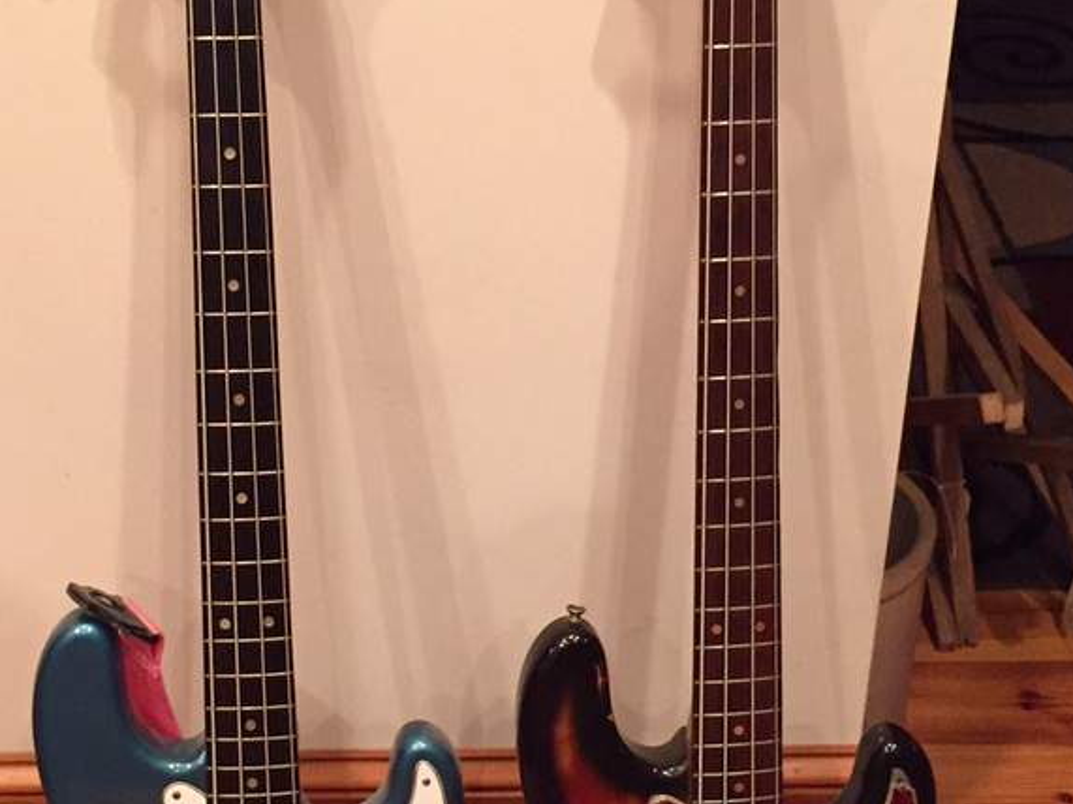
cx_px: 509
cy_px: 413
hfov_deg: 29.8
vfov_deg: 22.6
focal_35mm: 65
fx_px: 2014
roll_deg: -0.2
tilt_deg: -34.1
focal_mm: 4.15
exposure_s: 1/17
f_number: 2.2
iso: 250
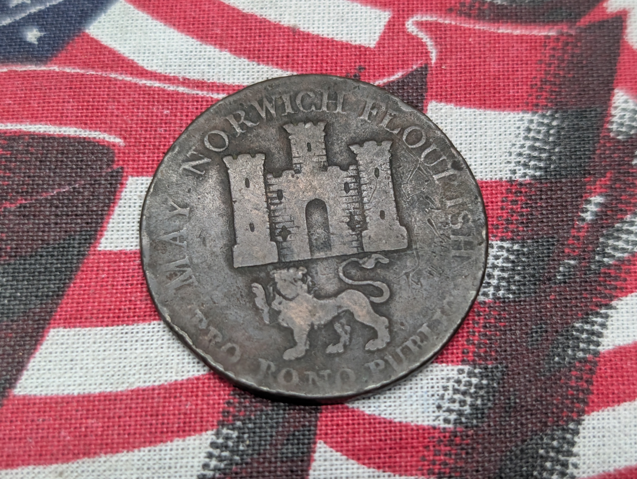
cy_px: 240
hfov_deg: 38.9
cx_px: 318
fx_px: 903
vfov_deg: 29.7
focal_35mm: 49
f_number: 1.68
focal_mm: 6.9
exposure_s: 1/418
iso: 437
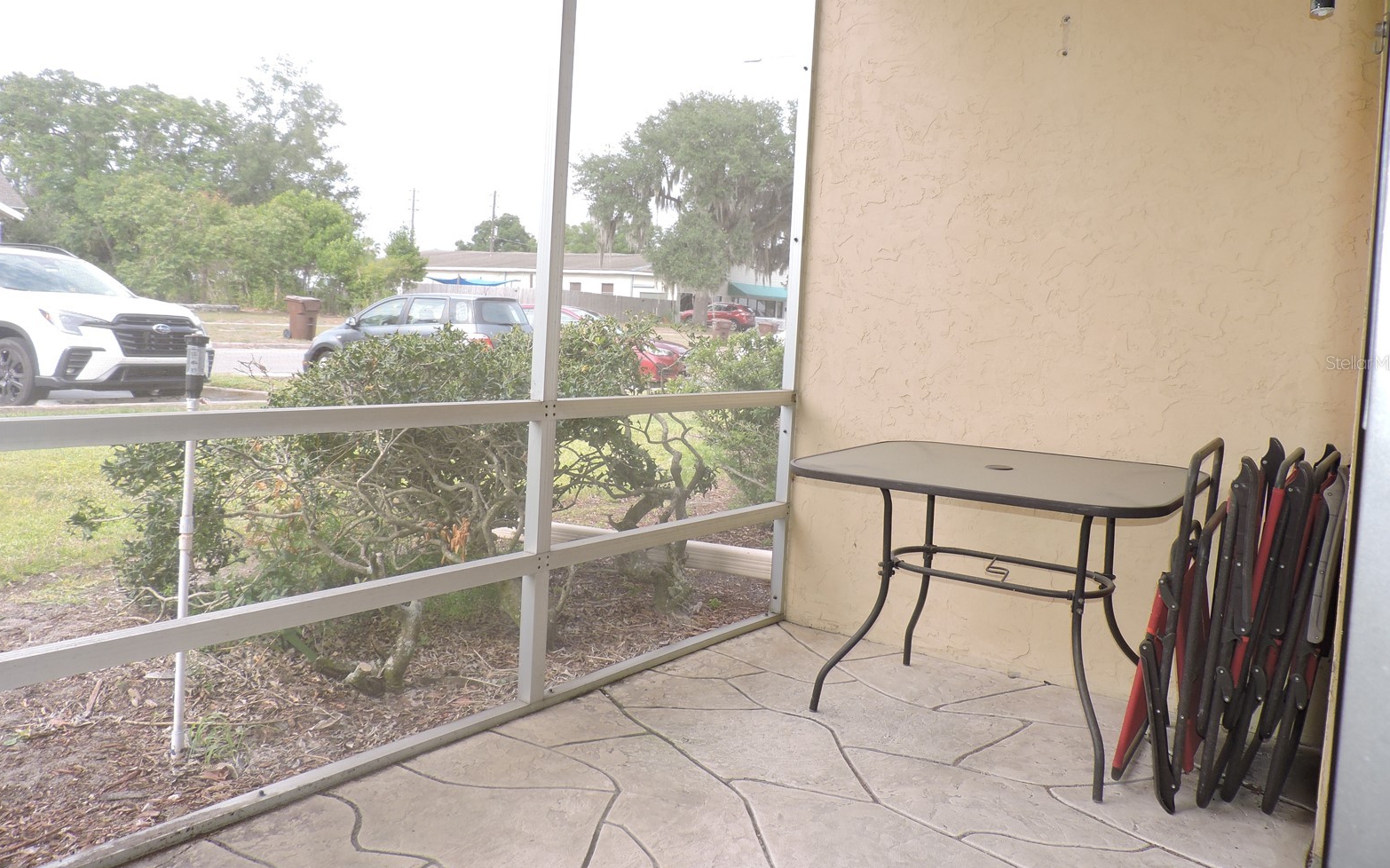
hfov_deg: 70.4
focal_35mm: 26
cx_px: 699
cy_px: 362
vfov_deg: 47.4
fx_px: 985
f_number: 3
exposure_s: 1/200
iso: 100
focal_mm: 4.3
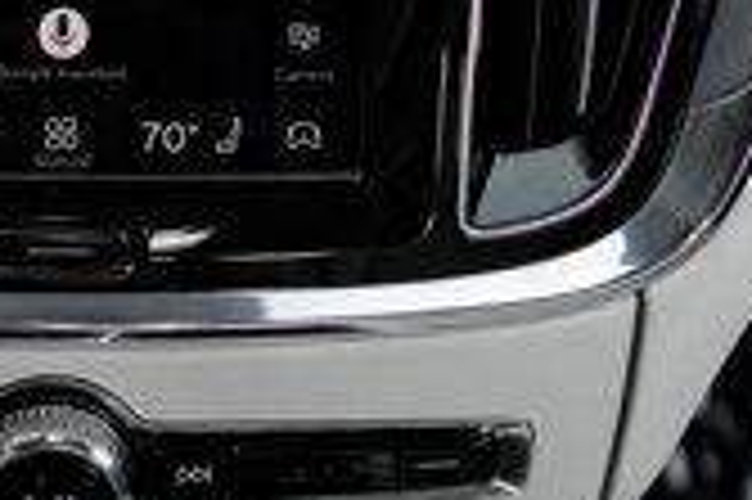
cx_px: 131
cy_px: -236
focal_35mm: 92
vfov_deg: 14.0
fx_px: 1920
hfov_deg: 21.8
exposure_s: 1/200
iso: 1250
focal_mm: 24
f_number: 2.8
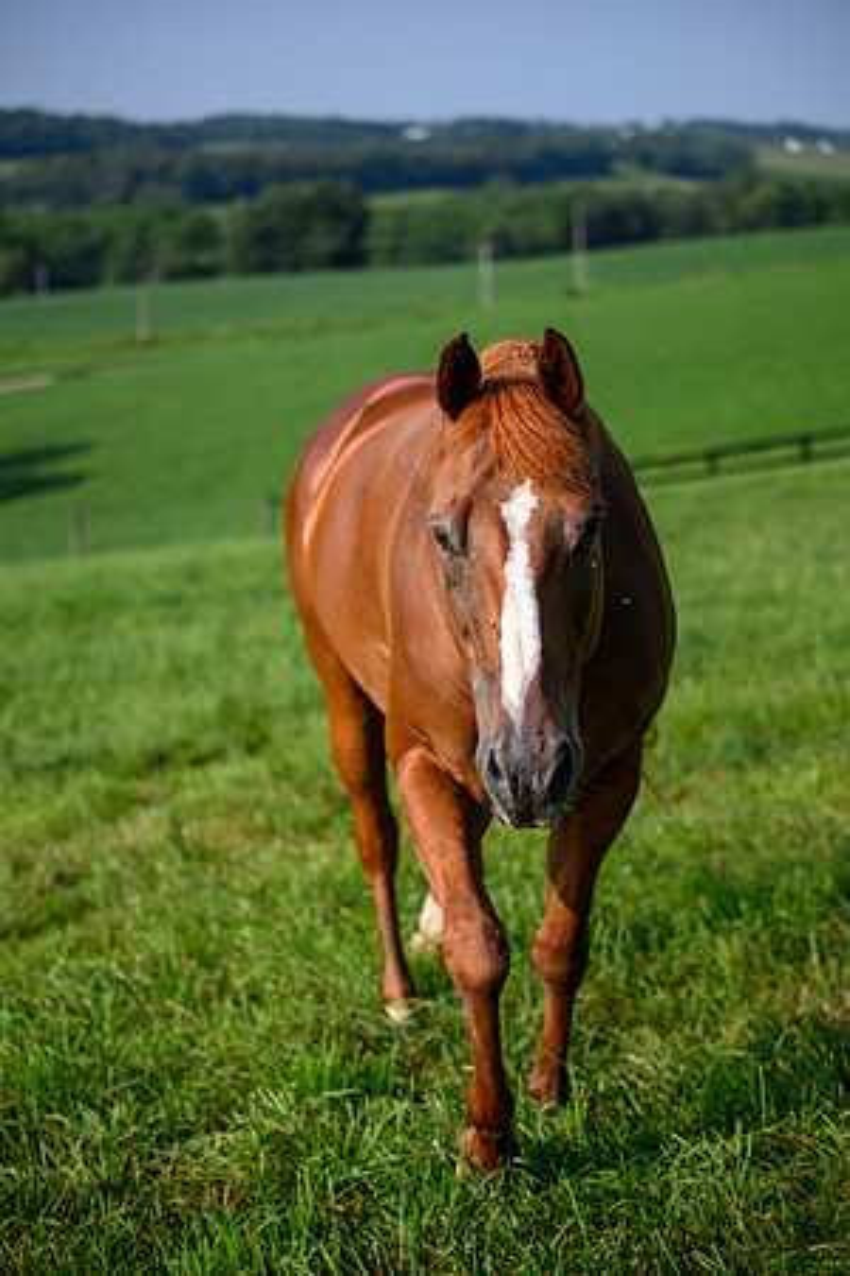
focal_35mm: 70
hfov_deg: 19.5
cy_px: 638
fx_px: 2479
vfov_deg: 28.8
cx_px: 425
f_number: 2.8
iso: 100
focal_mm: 70
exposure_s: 1/1250
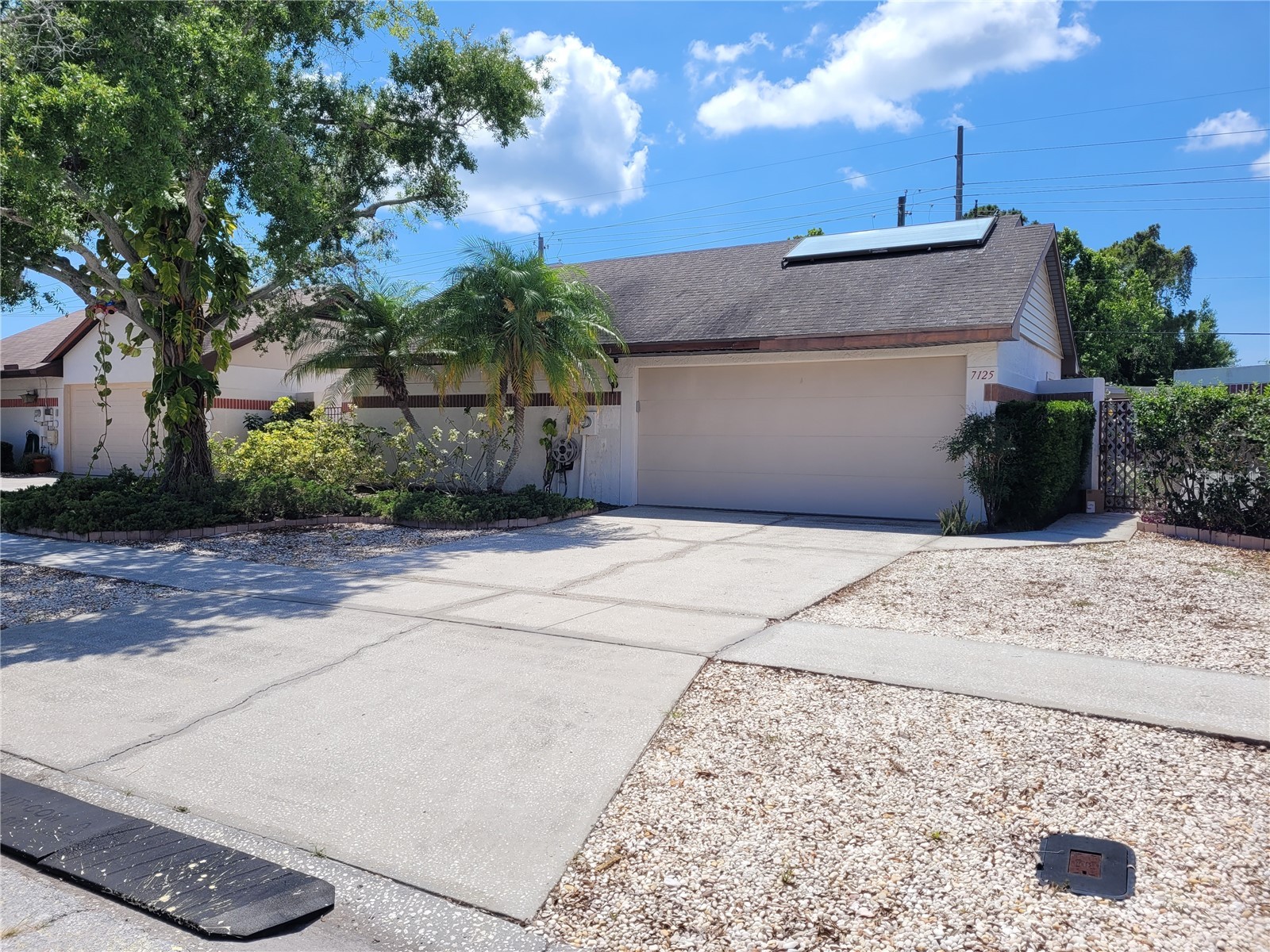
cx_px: 635
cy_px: 476
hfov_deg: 67.3
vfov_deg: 53.1
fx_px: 954
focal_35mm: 26
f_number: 1.8
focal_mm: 5.4
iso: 40
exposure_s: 1/2628
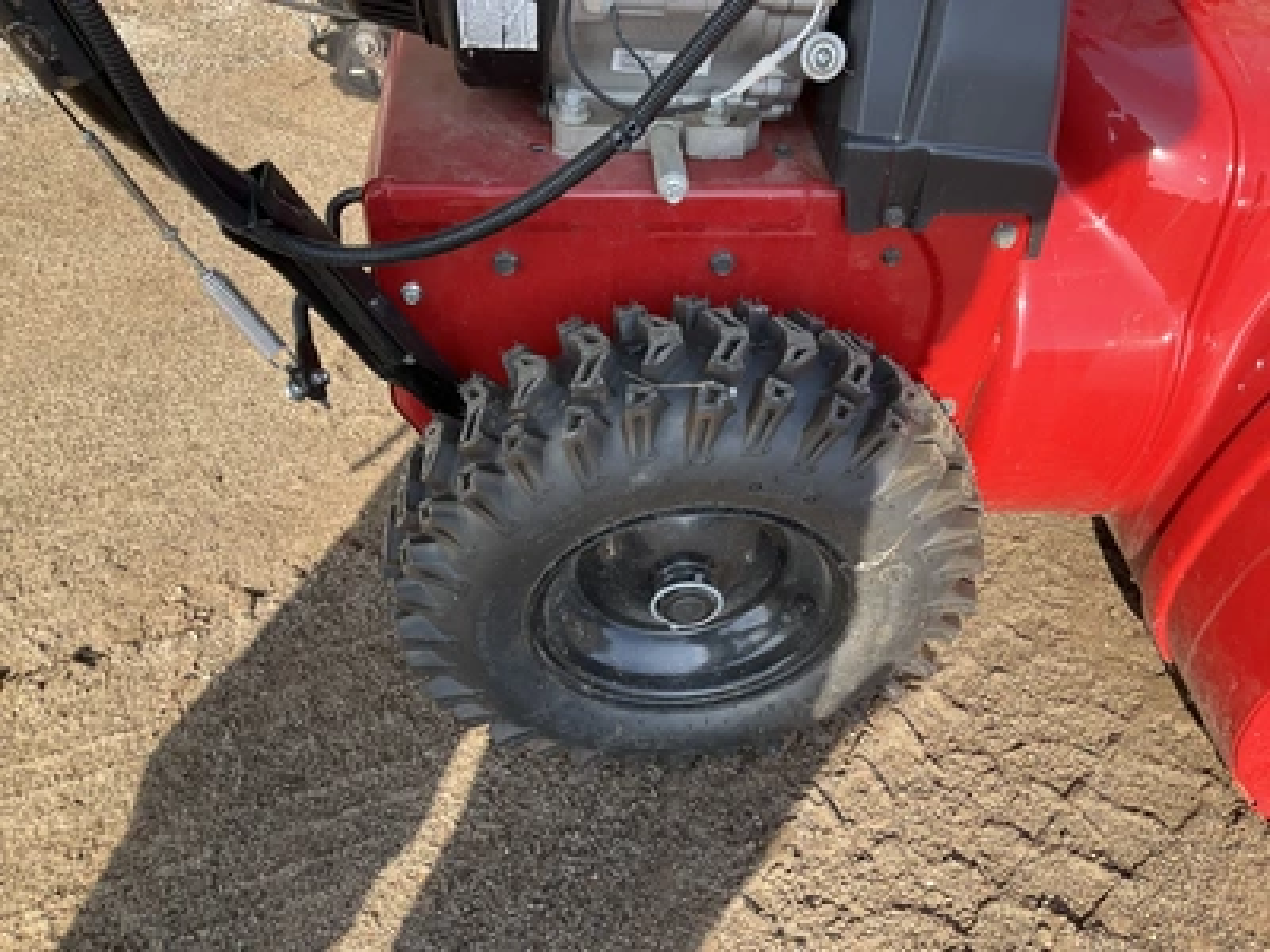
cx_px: 635
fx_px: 1064
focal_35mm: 29
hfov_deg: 61.7
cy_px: 476
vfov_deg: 48.2
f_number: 1.8
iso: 25
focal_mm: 3
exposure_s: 1/360
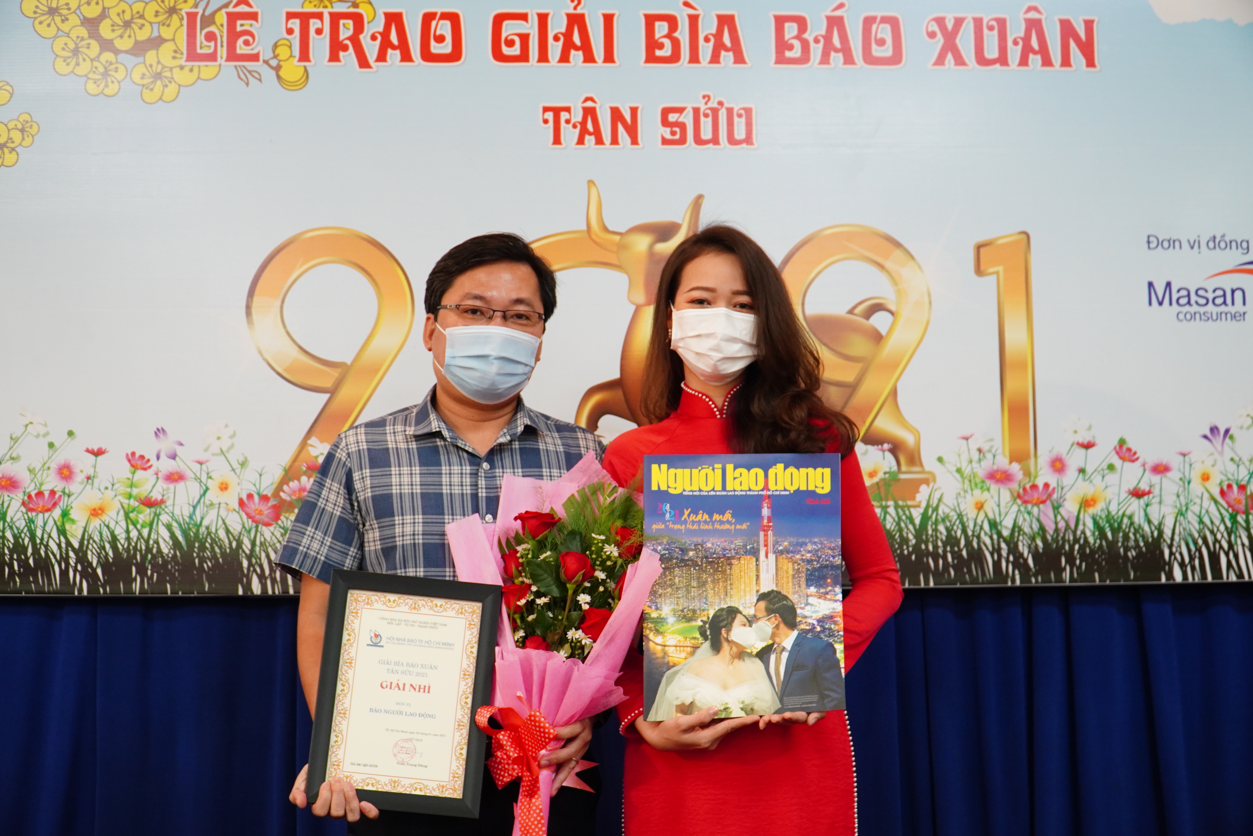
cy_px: 418
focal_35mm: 49
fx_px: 1705
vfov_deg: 27.5
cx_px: 620
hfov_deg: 40.3
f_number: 4.5
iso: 1000
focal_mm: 32
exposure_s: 1/50
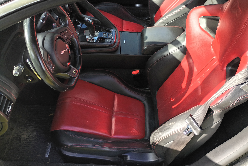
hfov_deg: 60.3
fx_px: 214
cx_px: 126
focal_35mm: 31
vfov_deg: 42.3
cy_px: 84
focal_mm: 4.27
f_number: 1.8
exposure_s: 1/60
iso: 103
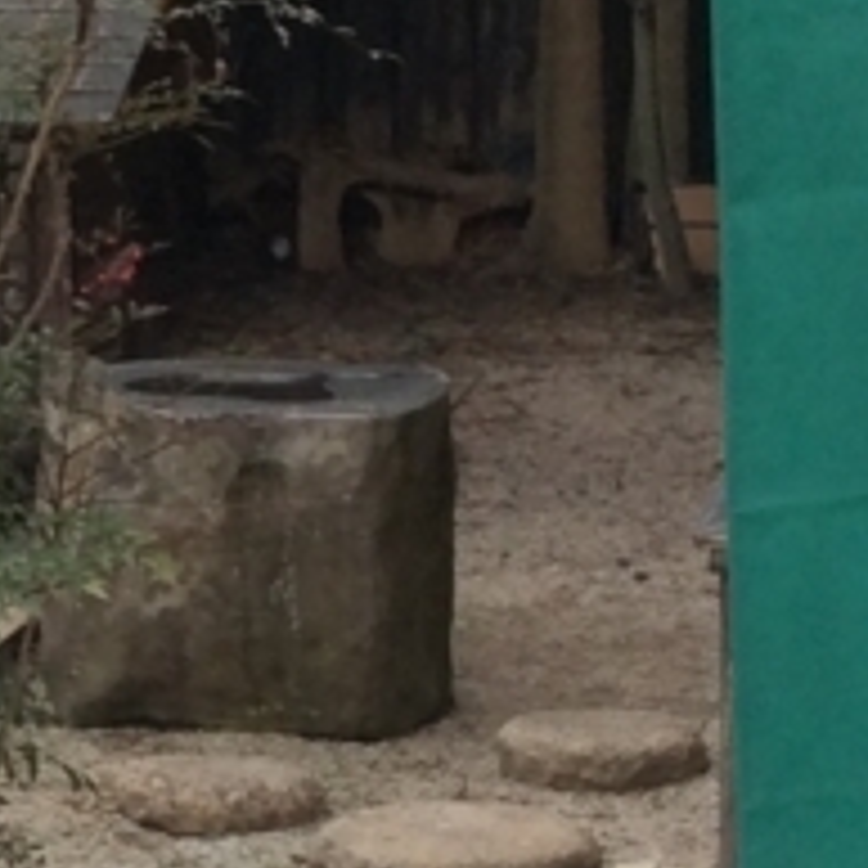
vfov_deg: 11.6
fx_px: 4255
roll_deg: +0.3
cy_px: 400
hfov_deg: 11.4
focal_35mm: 150
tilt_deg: -8.8
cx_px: -227
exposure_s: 1/120
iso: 40
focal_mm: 3.3
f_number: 2.4
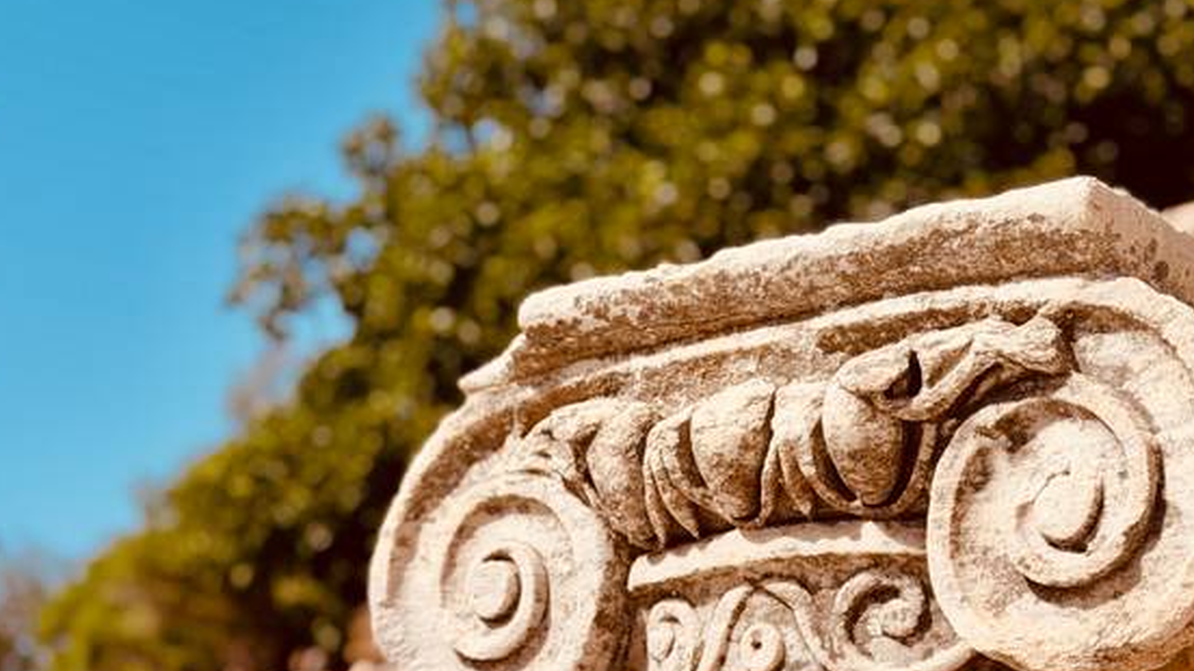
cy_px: 801
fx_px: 2880
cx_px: 751
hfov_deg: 23.4
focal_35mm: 91
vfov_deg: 13.0
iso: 64
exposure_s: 1/8772
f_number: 1.78
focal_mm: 6.76
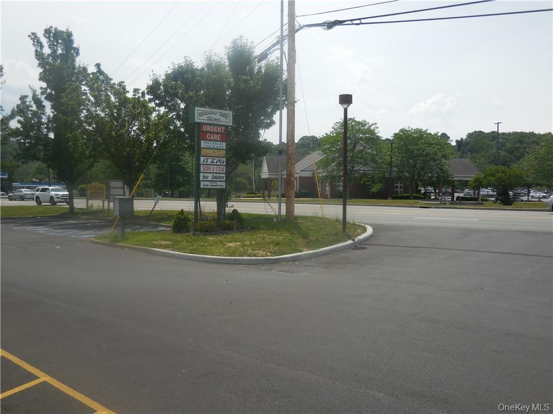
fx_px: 623
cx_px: 276
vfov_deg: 36.8
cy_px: 207
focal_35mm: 39
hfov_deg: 47.9
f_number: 3.9
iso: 125
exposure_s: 1/1250
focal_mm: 7
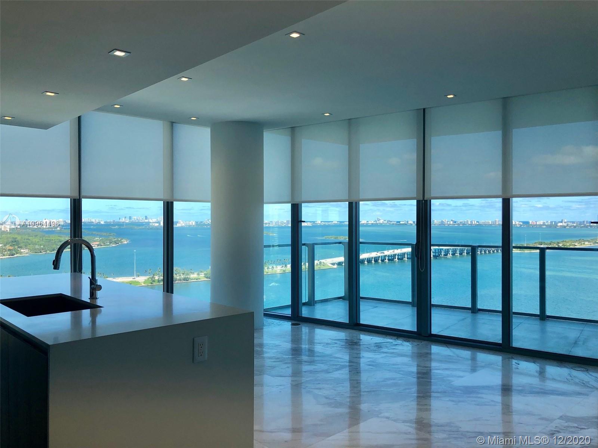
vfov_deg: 49.7
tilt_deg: -0.6
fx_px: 484
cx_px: 299
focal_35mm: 28
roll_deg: -0.2
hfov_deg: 63.4
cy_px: 224
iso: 20
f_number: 1.8
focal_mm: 4
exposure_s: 1/564
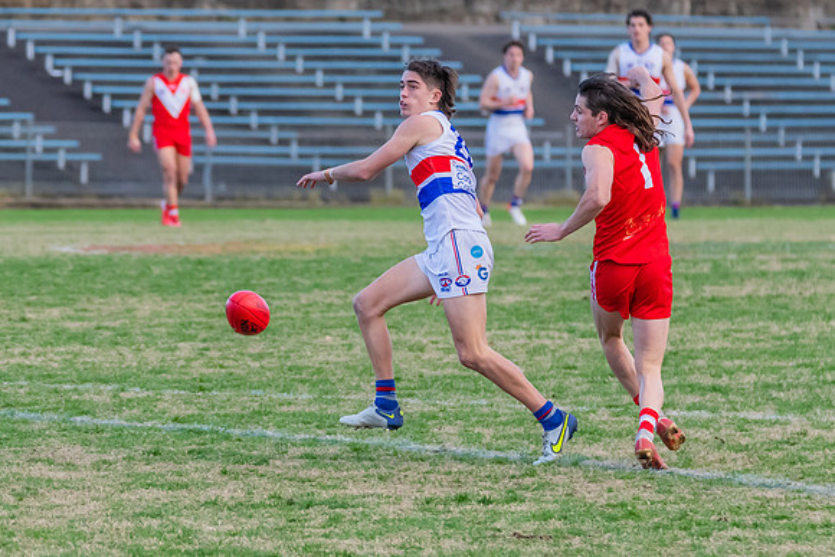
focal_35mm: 502
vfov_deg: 2.7
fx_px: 11637
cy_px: 298
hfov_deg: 4.1
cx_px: 343
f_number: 5.6
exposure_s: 1/1600
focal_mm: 260
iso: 2200
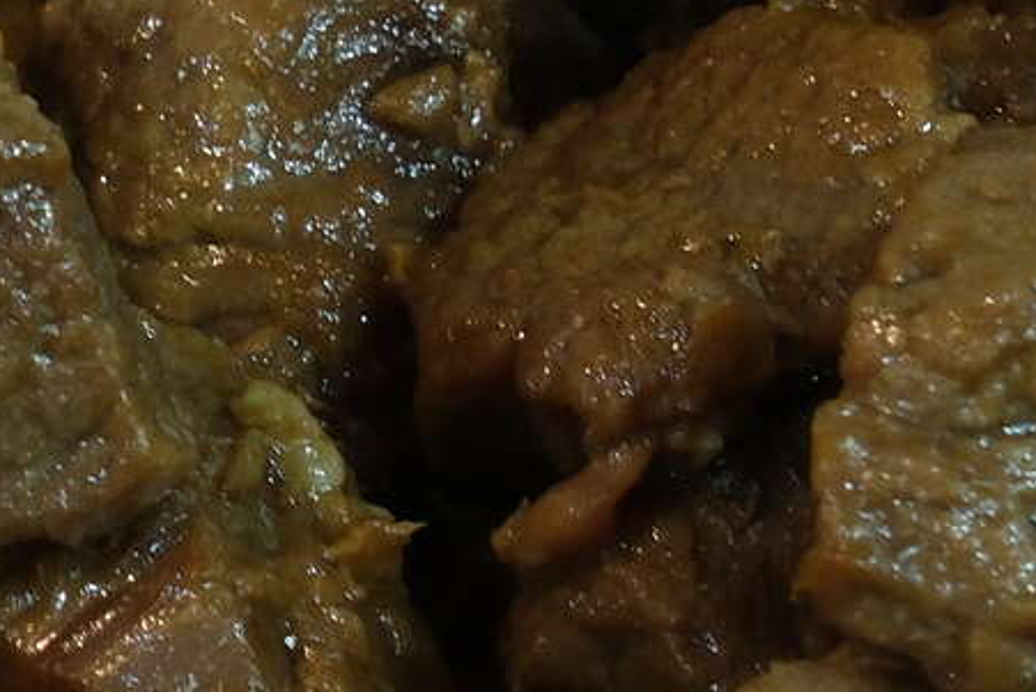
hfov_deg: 2.6
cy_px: -136
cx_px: -165
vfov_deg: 1.7
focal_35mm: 798
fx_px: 22971
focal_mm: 80
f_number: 8
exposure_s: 1/4
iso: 1250
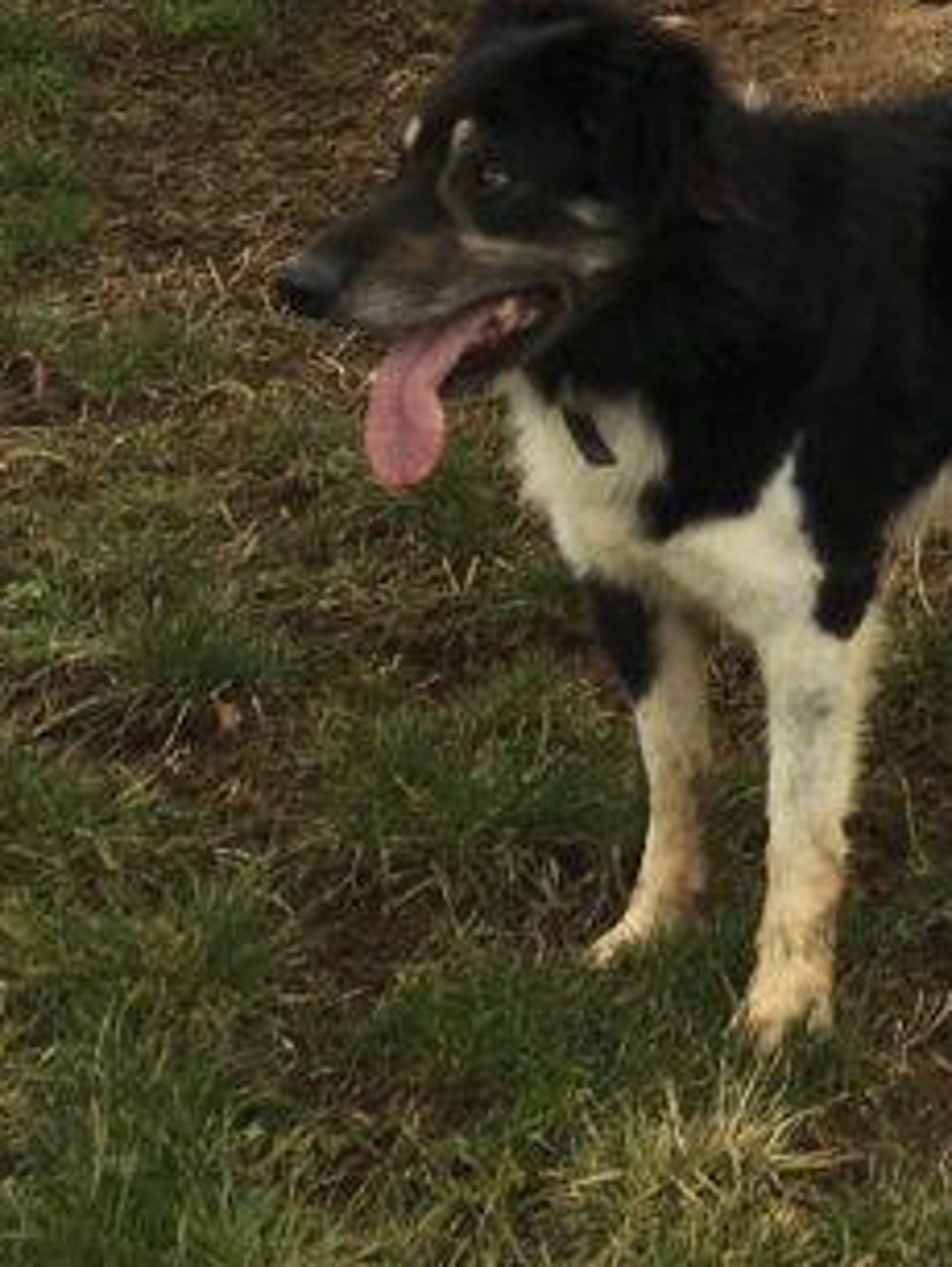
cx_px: 1560
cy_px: -845
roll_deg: -1.3
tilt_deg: -8.1
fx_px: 3552
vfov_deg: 17.4
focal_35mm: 97
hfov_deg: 14.0
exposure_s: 1/323
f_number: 2.2
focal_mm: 4.15
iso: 25
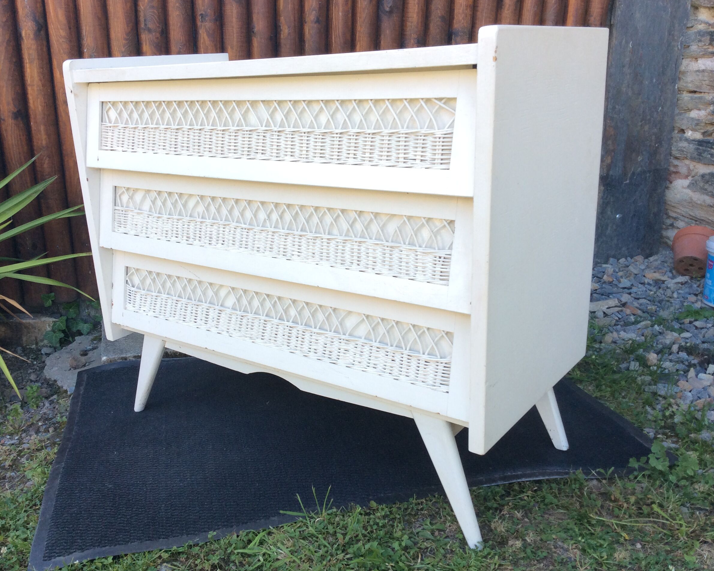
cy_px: 284
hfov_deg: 52.8
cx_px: 326
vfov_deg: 43.4
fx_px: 718
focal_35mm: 34
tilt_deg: -20.7
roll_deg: +0.2
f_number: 2.4
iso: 32
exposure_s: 1/111
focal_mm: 3.3
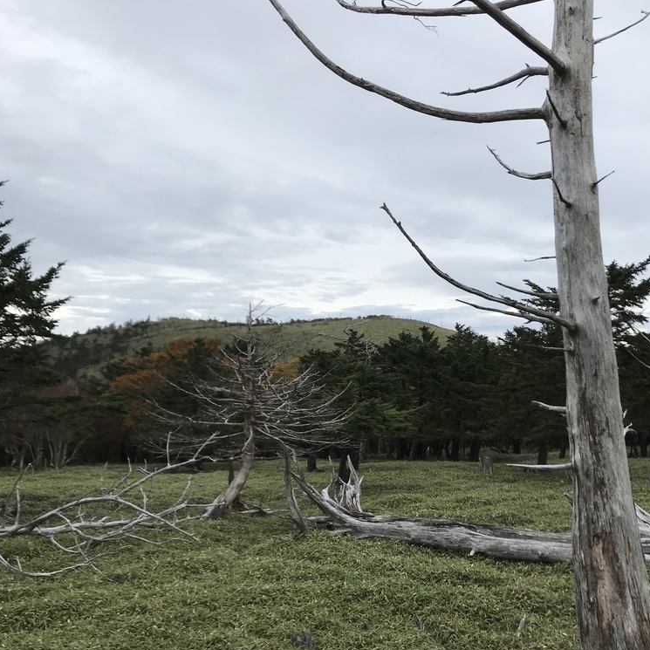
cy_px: 348
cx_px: 318
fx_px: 722
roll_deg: -0.2
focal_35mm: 34
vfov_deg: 48.4
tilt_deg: +3.7
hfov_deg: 48.4
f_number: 1.8
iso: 20
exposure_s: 1/1330
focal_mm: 3.99
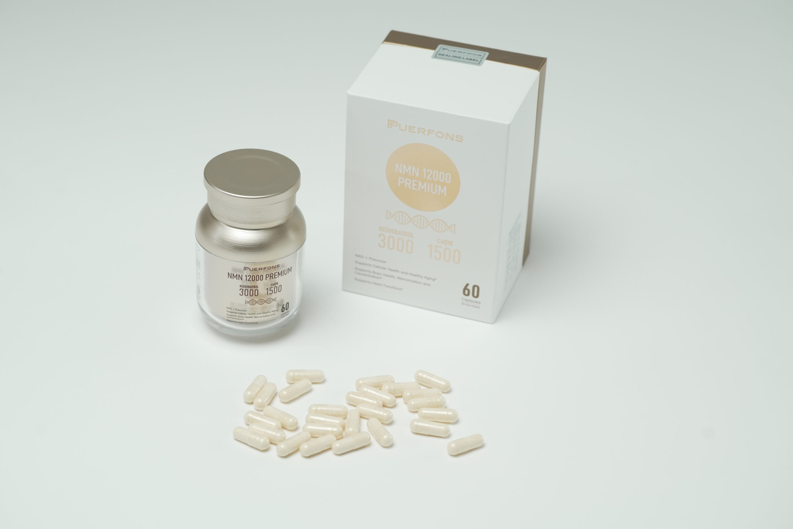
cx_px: 396
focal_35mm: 79
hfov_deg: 25.7
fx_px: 1740
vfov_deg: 17.3
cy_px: 264
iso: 1250
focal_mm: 79
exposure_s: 1/250
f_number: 5.6
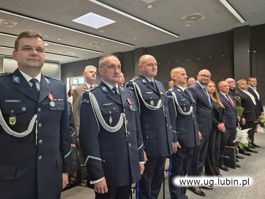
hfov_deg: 73.9
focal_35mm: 23
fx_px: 176
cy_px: 100
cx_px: 132
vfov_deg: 58.9
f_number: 1.8
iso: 1600
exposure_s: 1/100
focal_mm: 5.4
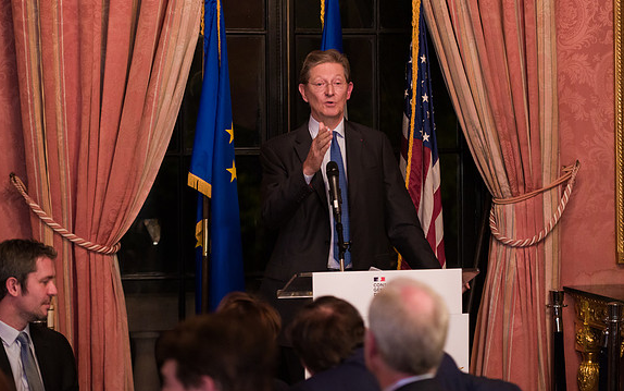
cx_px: 327
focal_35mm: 106
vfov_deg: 12.4
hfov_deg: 19.6
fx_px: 1803
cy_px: 173
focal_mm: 95
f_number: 3.2
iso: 3200
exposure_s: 1/200
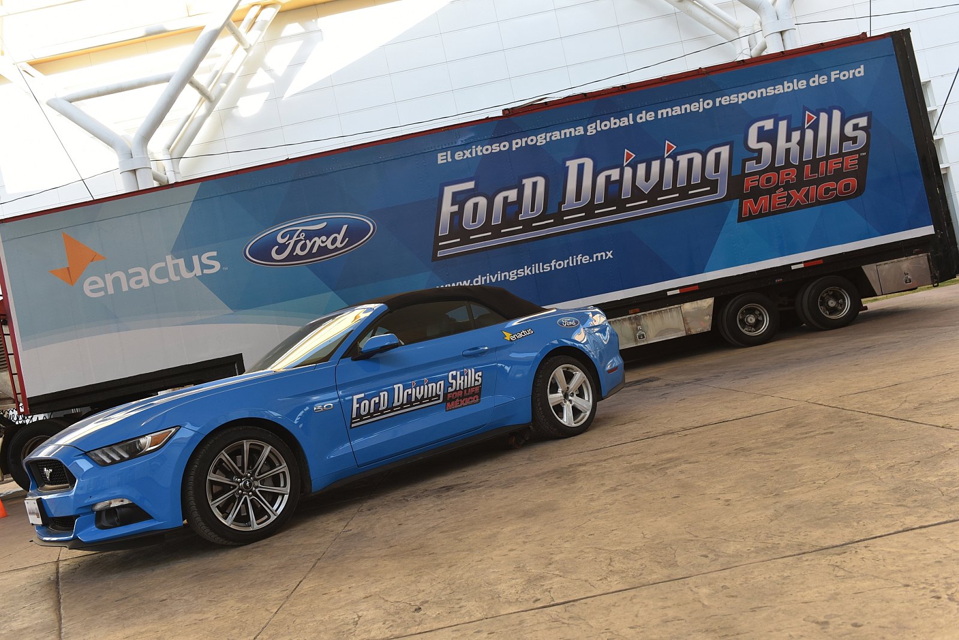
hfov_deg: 58.7
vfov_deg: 41.1
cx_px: 480
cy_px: 320
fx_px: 853
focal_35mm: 32
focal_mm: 32
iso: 500
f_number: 5
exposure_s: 1/400
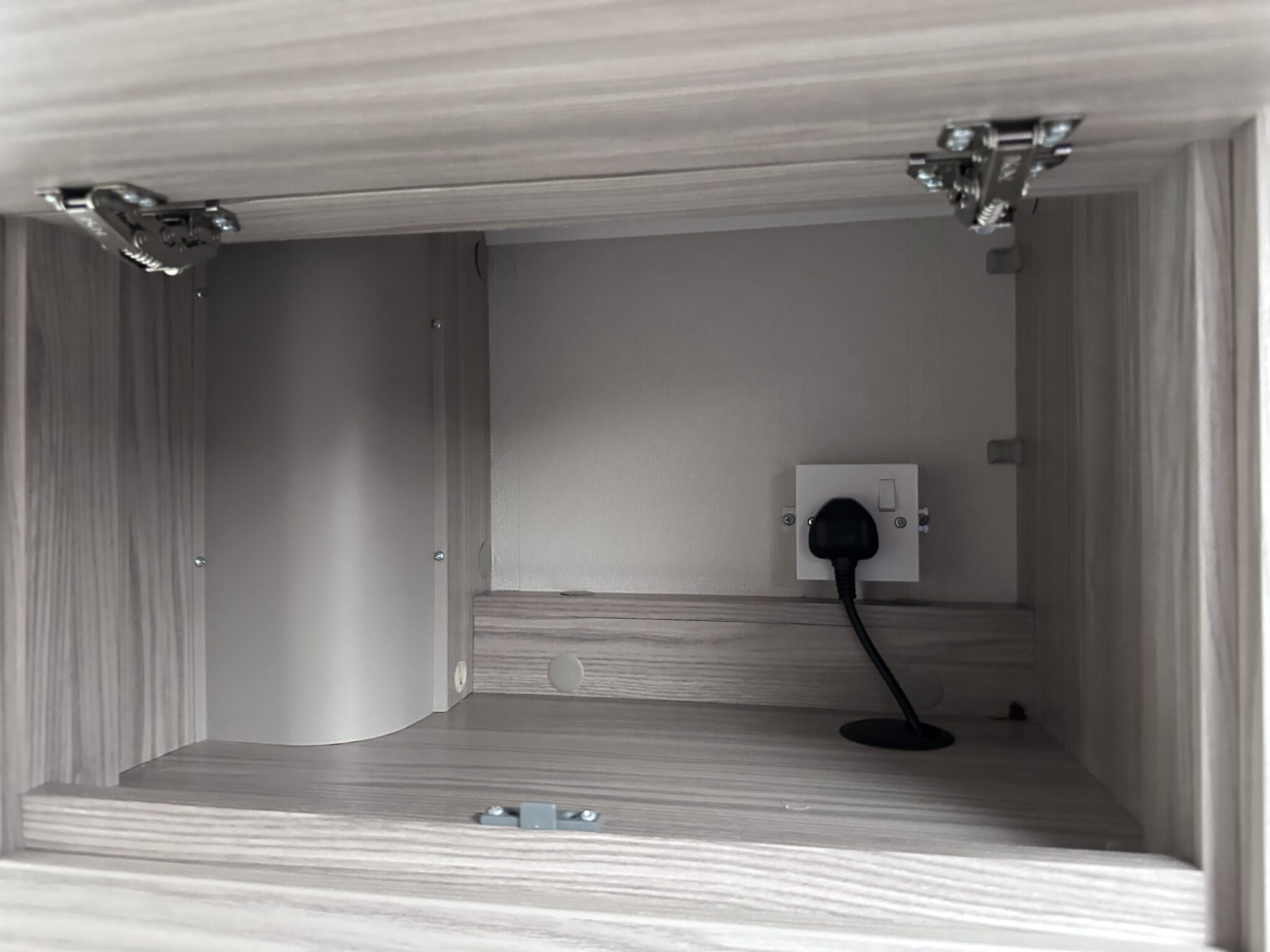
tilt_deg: +1.9
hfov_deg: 71.6
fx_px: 881
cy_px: 476
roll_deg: -0.6
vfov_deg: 56.8
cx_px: 635
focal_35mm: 24
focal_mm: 6.86
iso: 1000
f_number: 1.78
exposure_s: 1/40
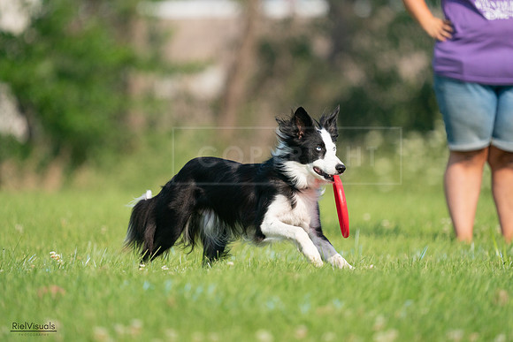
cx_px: 256
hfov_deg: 3.4
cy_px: 171
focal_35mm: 600
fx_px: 8552
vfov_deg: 2.3
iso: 1250
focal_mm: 600
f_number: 6.3
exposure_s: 1/4000
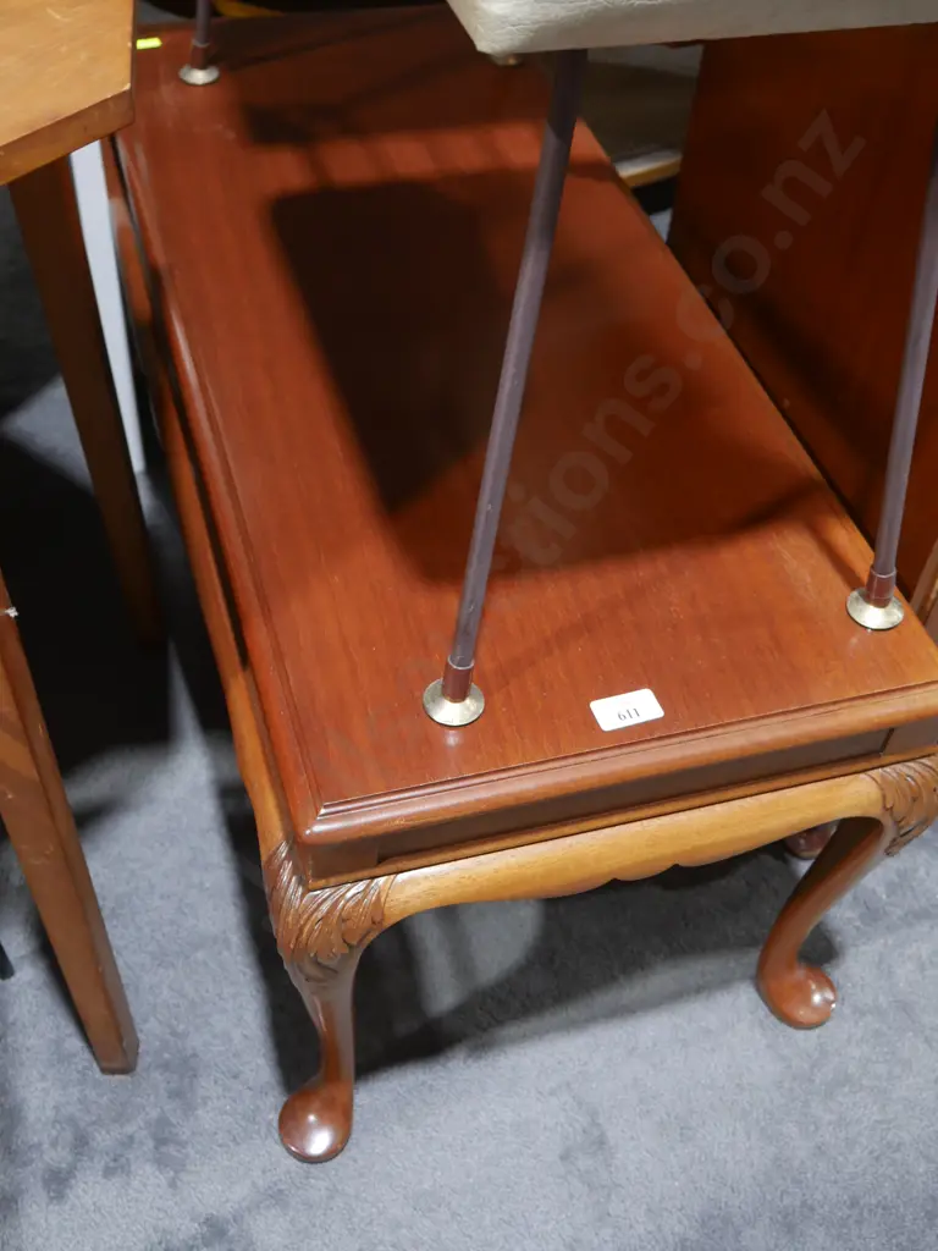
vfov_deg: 46.8
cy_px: 626
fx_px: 1445
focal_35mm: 40
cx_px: 469
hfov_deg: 36.0
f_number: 4.4
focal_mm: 20
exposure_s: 1/60
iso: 800
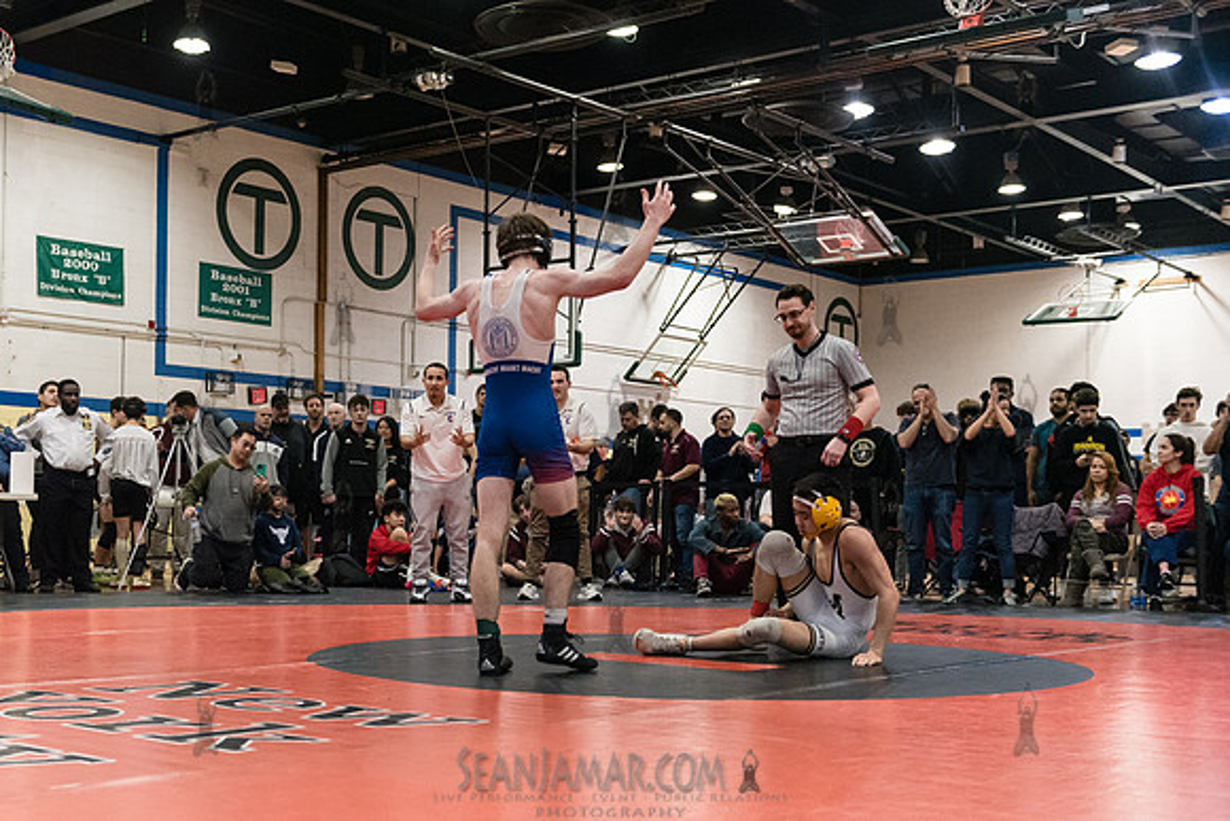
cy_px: 510
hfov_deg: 43.6
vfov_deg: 30.0
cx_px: 467
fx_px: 1527
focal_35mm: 45
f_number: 3.2
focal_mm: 36
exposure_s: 1/400
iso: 5000
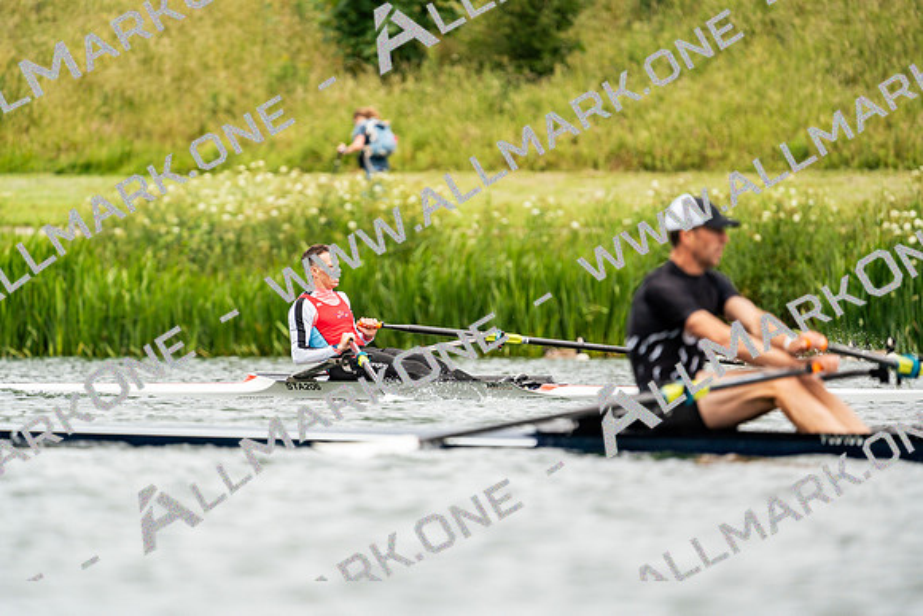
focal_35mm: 600
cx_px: 462
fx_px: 15386
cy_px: 308
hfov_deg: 3.4
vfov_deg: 2.3
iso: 500
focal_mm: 600
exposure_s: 1/2000
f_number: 6.3
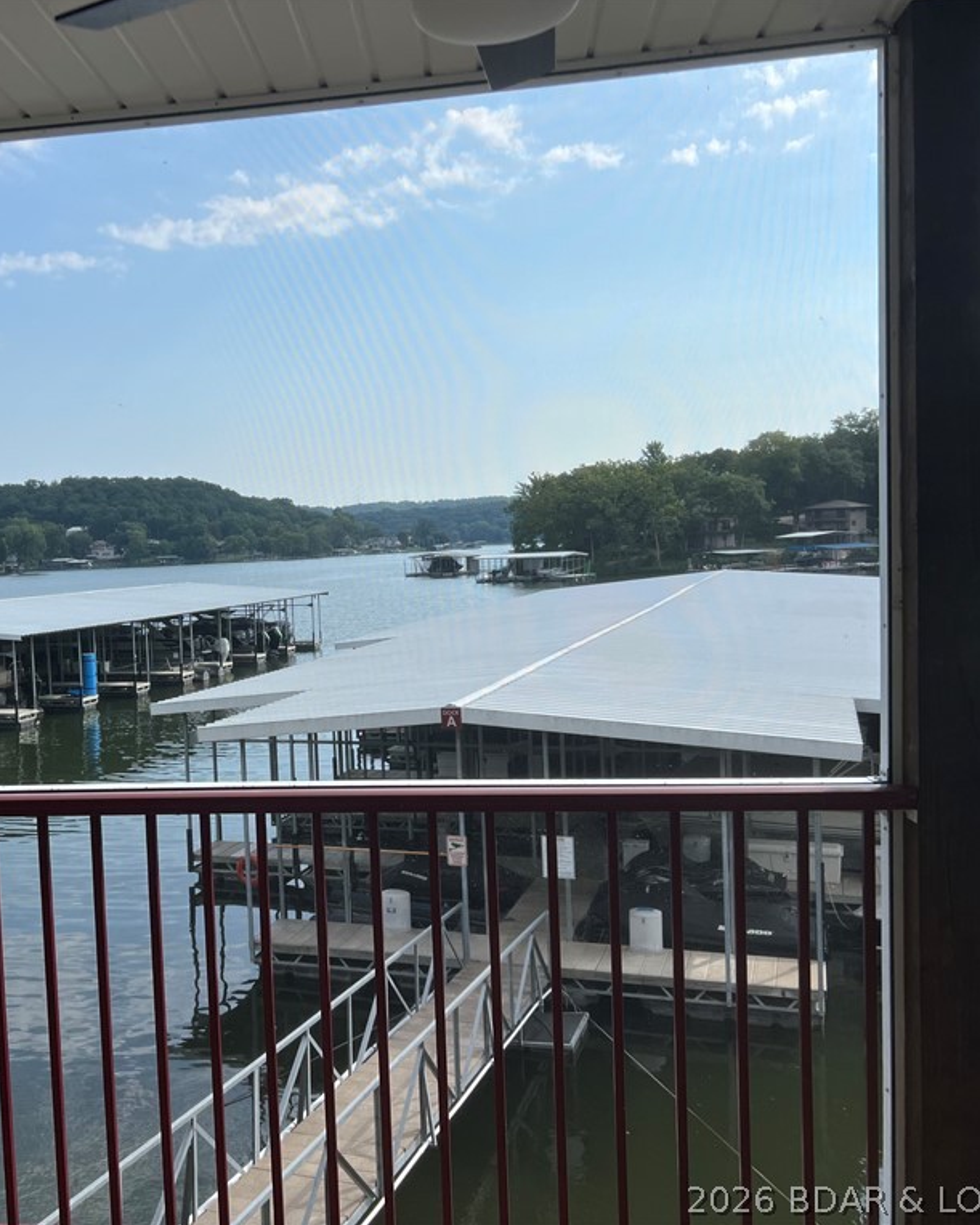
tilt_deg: -1.9
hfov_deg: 42.6
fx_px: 1233
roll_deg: +2.5
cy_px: 611
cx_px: 302
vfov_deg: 52.8
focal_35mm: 34
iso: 50
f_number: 1.5
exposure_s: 1/4444
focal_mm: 5.7
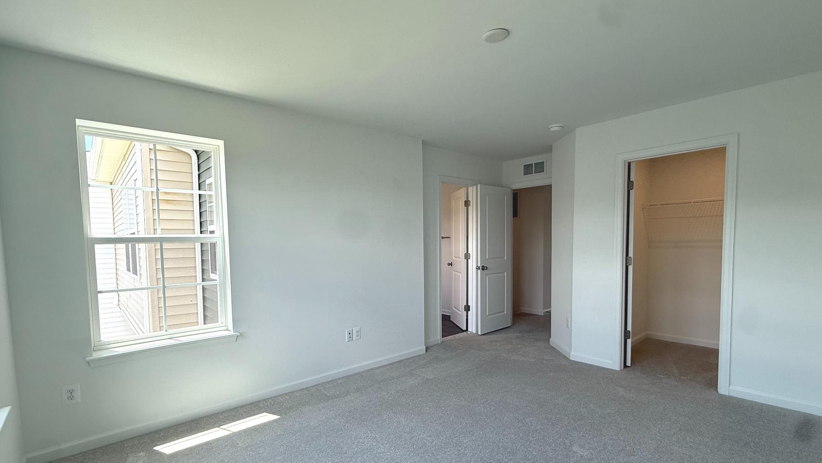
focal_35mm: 17
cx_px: 373
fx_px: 371
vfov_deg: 63.7
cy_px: 264
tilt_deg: -3.0
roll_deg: +0.8
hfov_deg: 95.6
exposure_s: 1/184
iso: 50
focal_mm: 2.22
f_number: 2.2
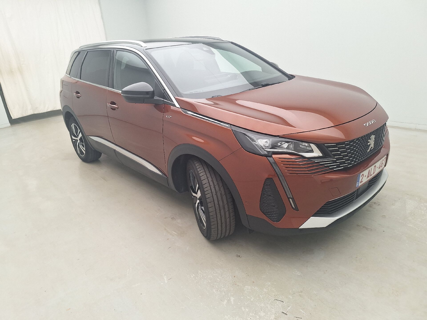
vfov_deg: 58.9
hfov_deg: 73.9
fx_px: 284
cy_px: 160
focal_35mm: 23
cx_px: 214
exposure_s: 1/100
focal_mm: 5.54
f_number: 1.8
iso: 64
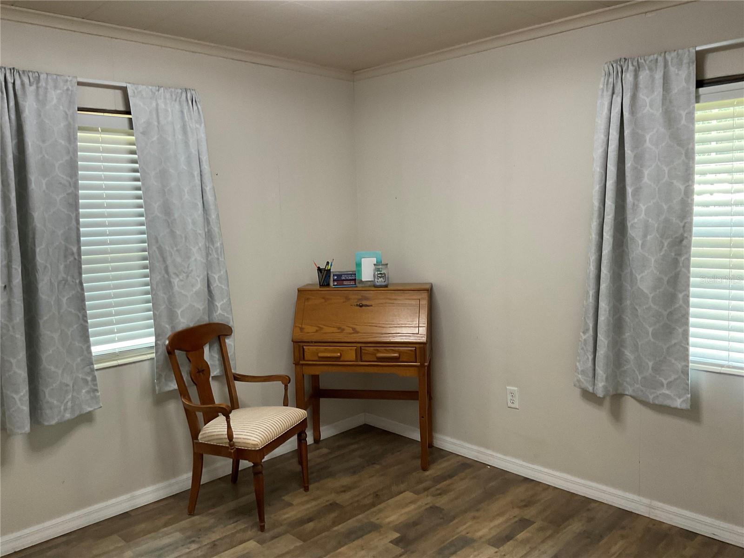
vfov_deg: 48.2
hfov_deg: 61.7
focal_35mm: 29
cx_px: 372
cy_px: 279
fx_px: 623
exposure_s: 1/60
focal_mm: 3
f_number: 1.8
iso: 125
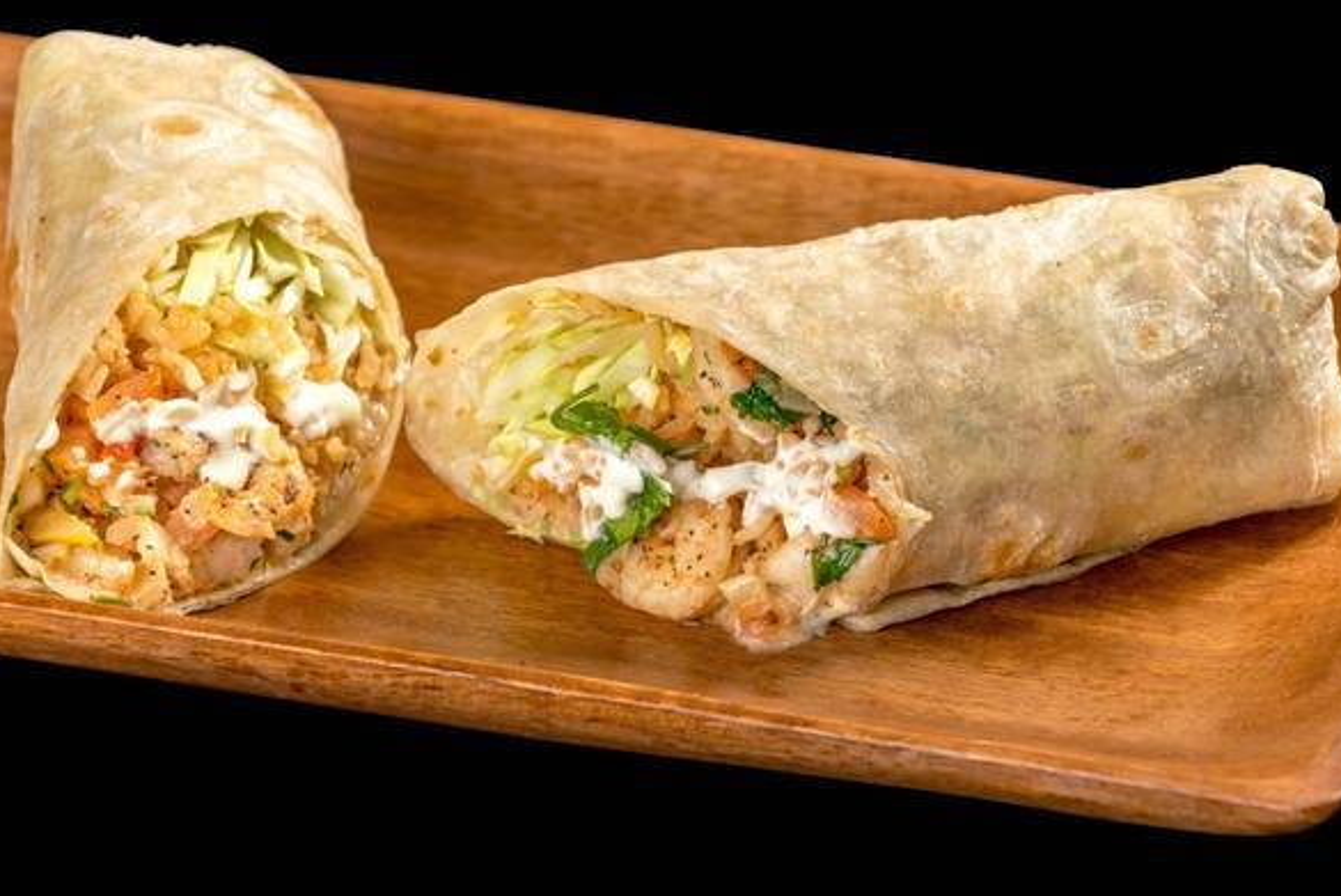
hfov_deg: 12.1
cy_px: 449
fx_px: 6300
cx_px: 620
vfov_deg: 8.1
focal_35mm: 169
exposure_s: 1/160
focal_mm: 150
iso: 100
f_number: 8
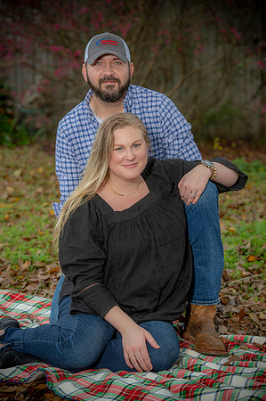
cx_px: 133
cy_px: 200
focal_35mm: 116
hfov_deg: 11.8
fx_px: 1289
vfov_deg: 17.7
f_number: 5
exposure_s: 1/200
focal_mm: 116
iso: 160
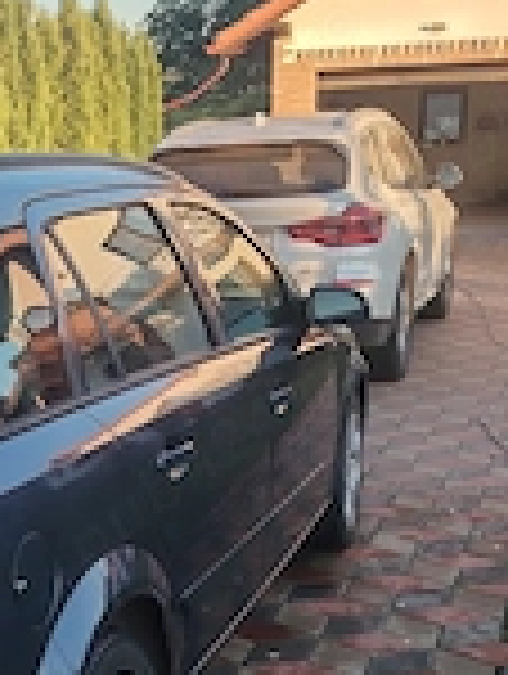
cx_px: 54
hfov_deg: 22.5
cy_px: 531
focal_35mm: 64
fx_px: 1249
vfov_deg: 29.6
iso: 100
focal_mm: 5.25
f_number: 1.75
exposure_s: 1/252
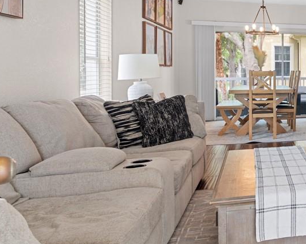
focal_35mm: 45
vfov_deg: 33.1
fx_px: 407
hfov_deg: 30.0
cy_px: 80
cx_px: 423
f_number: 8
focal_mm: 16
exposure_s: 1/1.67
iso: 200
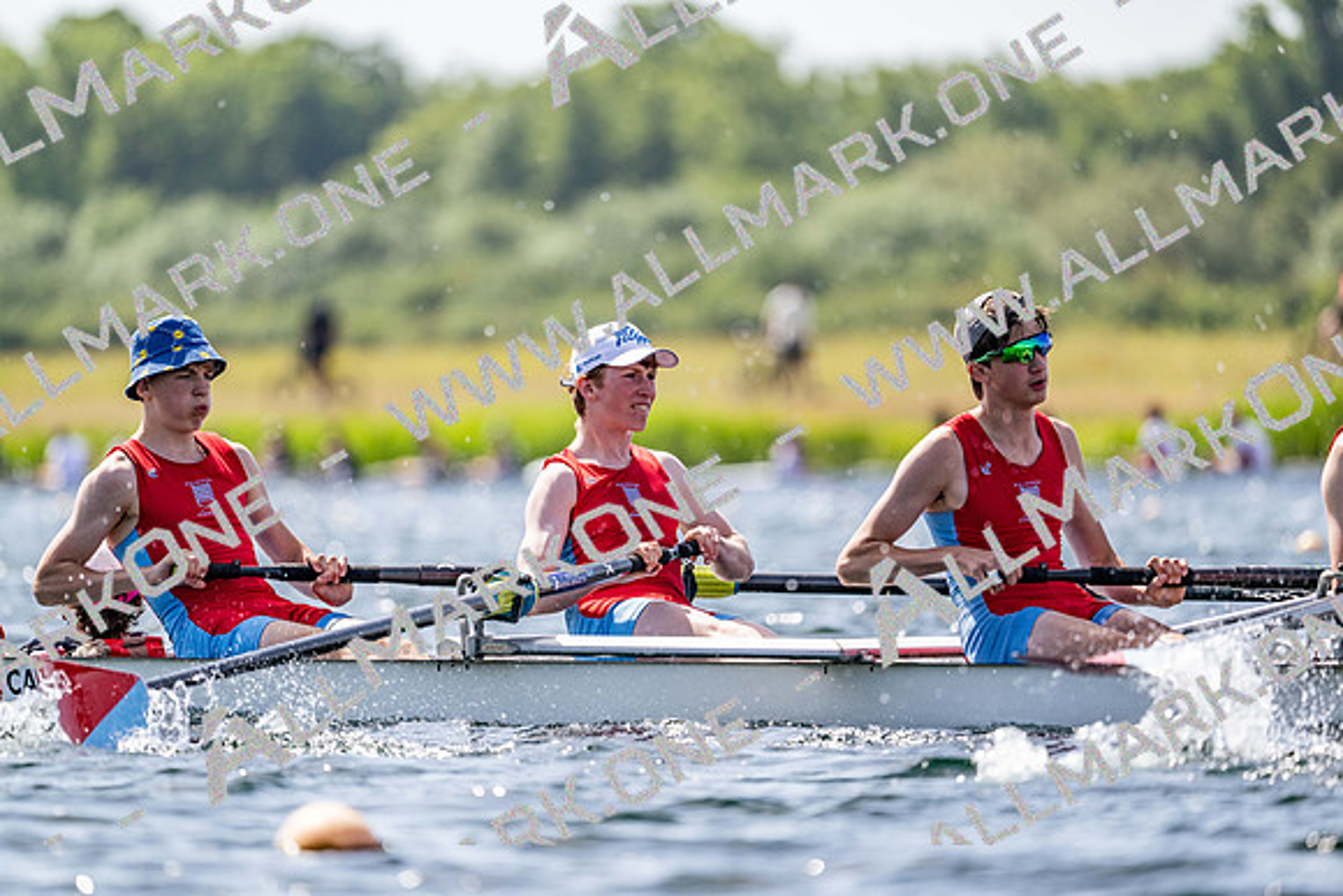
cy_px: 448
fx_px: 14925
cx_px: 672
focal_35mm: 400
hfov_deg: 5.2
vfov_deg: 3.4
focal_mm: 400
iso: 280
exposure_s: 1/2500
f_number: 4.5
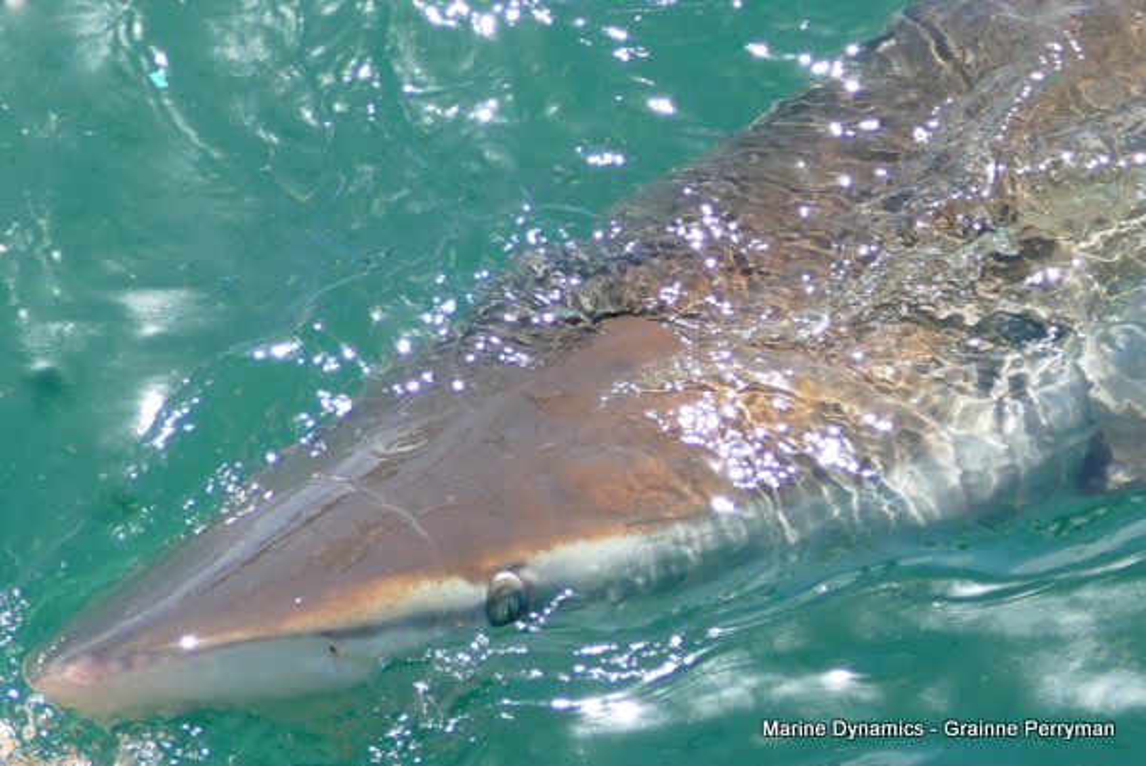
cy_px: 383
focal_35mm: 79
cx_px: 573
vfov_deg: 17.3
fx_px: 2517
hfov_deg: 25.7
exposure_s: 1/800
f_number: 3.7
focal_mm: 28.89
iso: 125
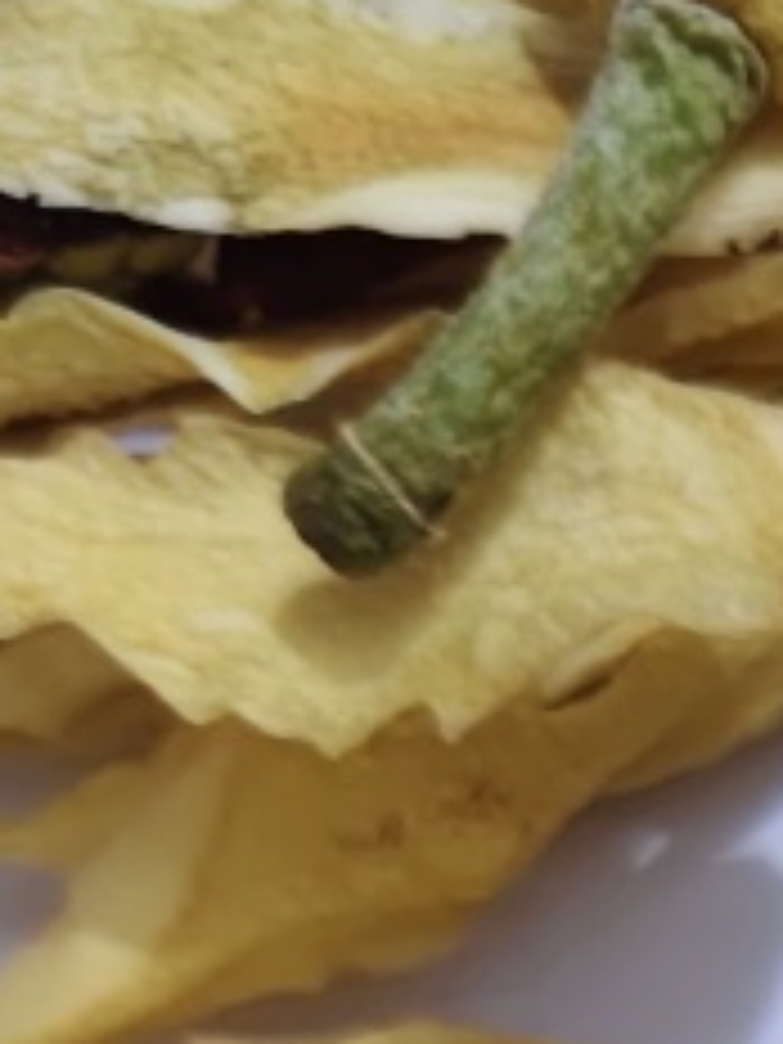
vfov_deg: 16.7
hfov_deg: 11.9
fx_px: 3197
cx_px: 1742
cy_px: 1600
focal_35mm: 106
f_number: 1.88
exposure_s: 1/50
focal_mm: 5.56
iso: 1267
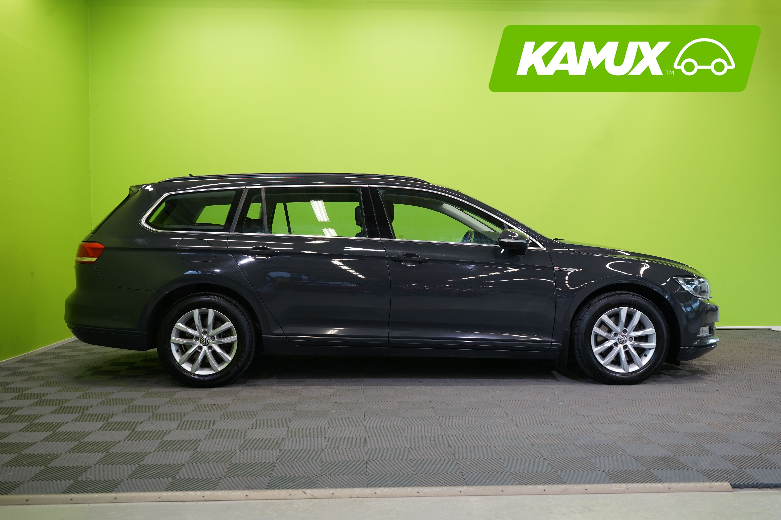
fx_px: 738
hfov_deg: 55.8
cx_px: 390
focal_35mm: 34
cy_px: 260
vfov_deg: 38.9
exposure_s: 1/30
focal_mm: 34
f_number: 6.3
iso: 640
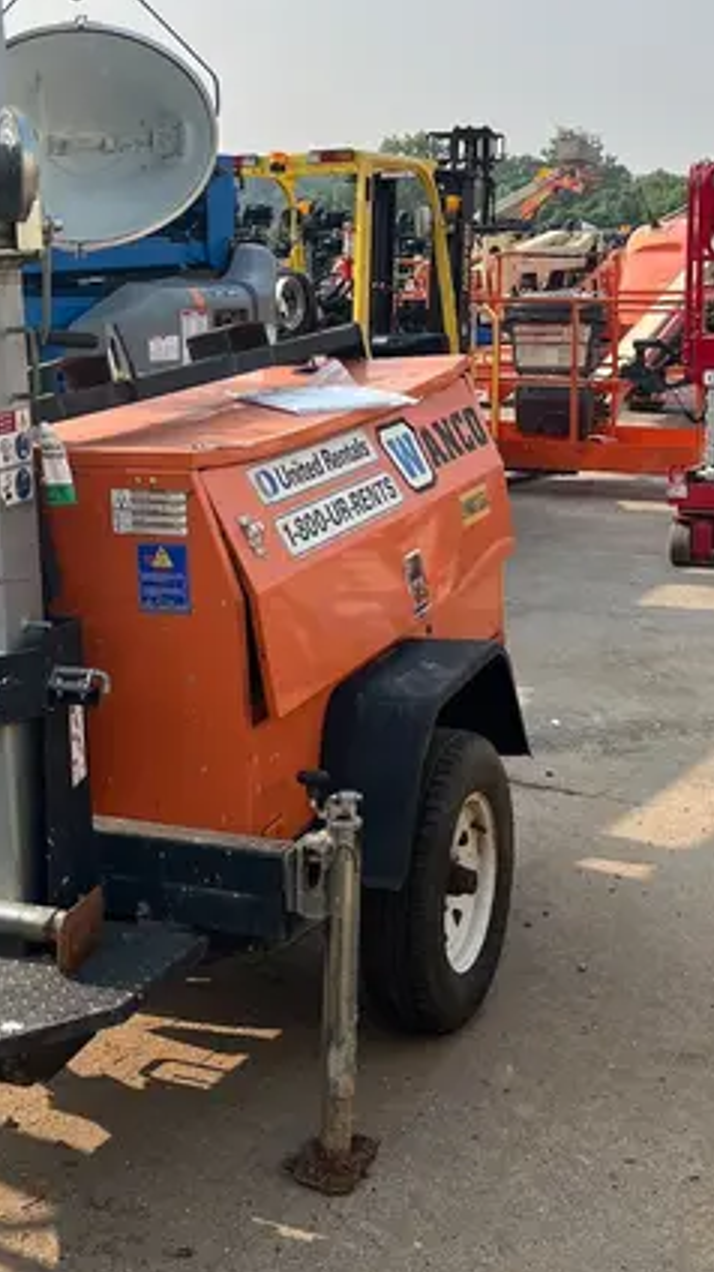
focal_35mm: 49
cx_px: 147
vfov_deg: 41.8
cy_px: 472
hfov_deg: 24.0
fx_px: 1652
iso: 50
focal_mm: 5.1
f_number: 1.6
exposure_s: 1/2825
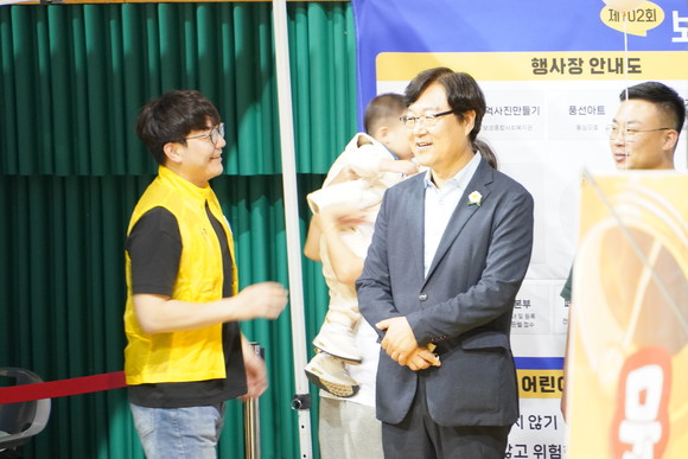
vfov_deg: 3.1
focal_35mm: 450
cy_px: 230
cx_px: 344
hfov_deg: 4.6
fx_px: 8602
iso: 2500
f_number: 6.3
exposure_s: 1/40
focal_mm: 300
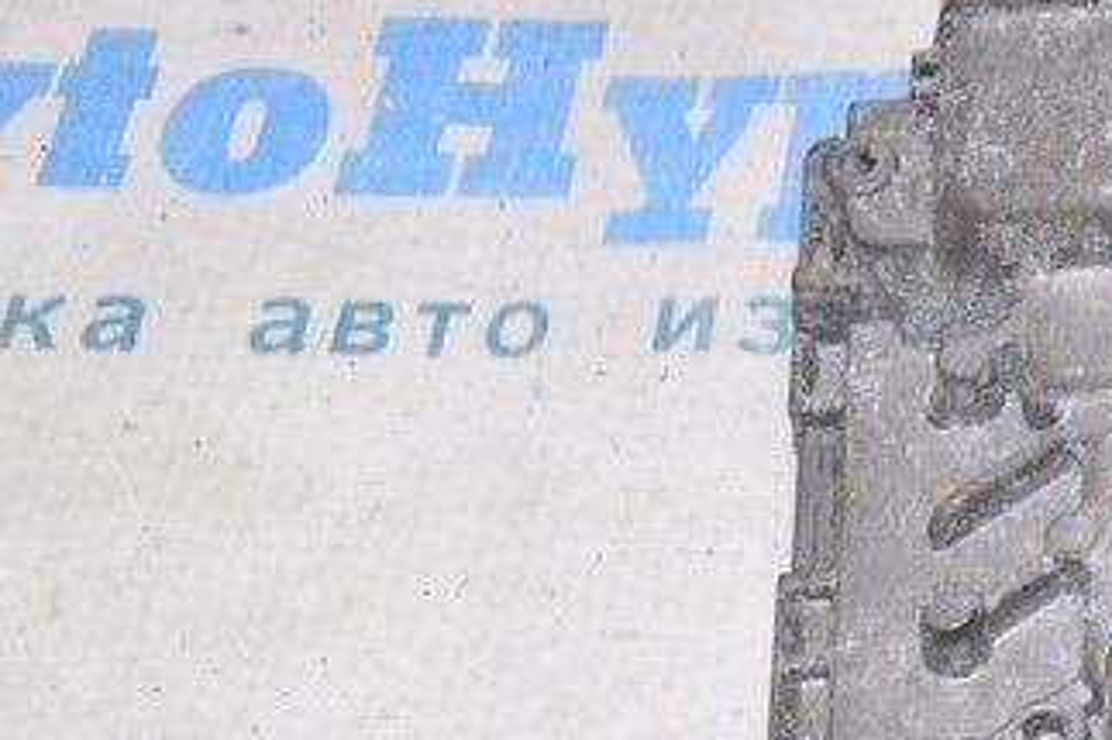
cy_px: 480
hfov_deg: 19.4
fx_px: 2933
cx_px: 1542
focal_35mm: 95
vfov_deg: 14.4
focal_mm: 20
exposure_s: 1/160
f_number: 8
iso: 1600
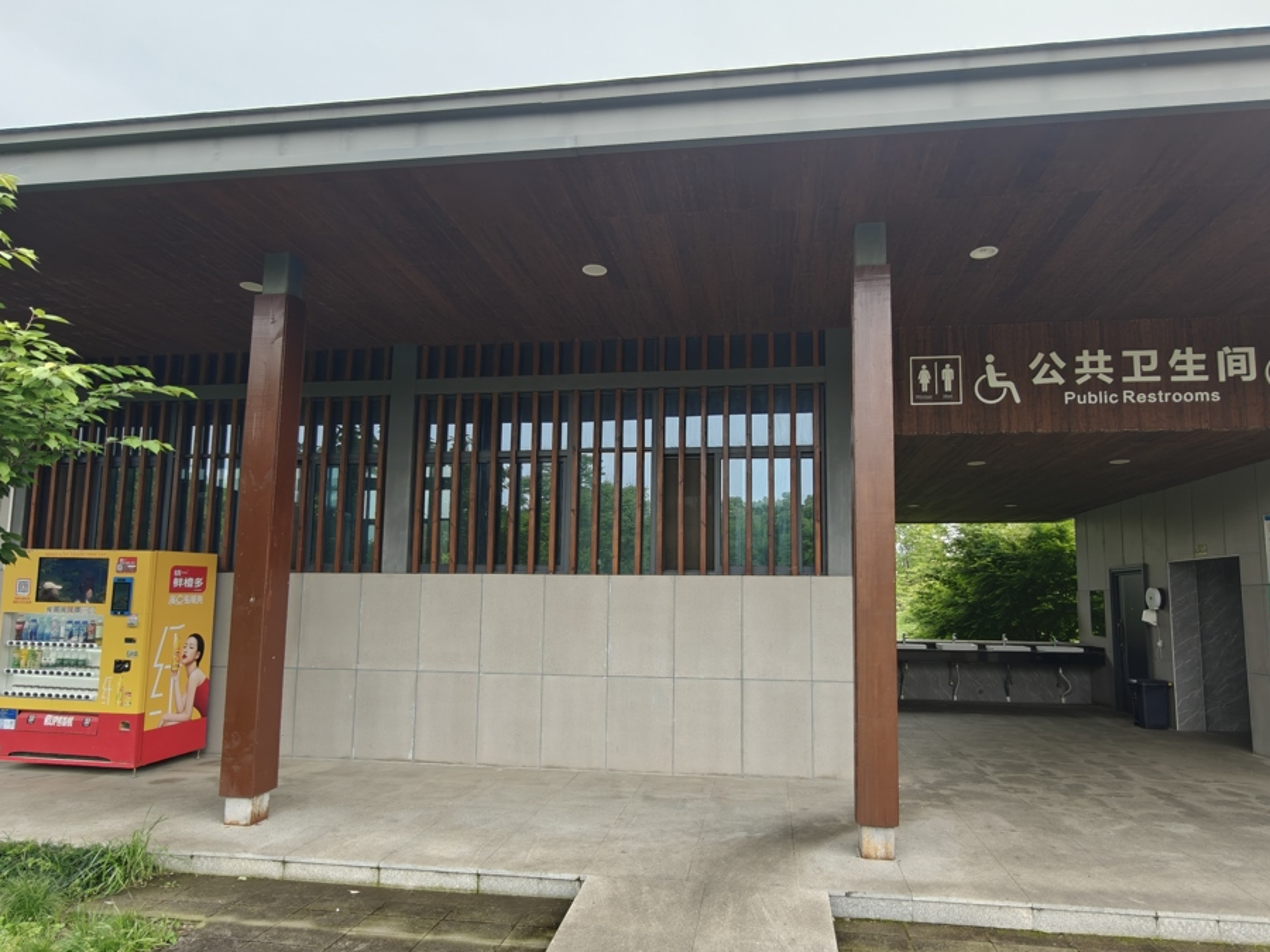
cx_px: 663
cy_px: 520
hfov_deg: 81.7
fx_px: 734
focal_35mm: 20
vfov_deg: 65.8
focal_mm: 2.3
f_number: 2
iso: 160
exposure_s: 1/200
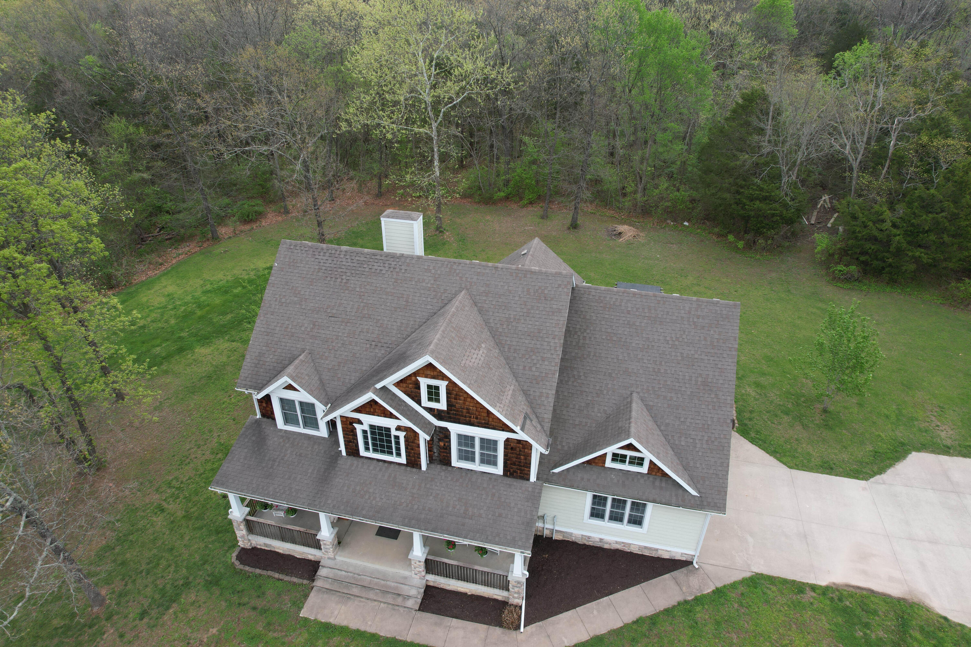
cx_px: 486
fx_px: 593
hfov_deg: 78.6
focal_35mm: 22
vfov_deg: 57.2
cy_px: 324
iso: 120
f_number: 2.8
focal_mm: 8.38
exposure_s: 1/90
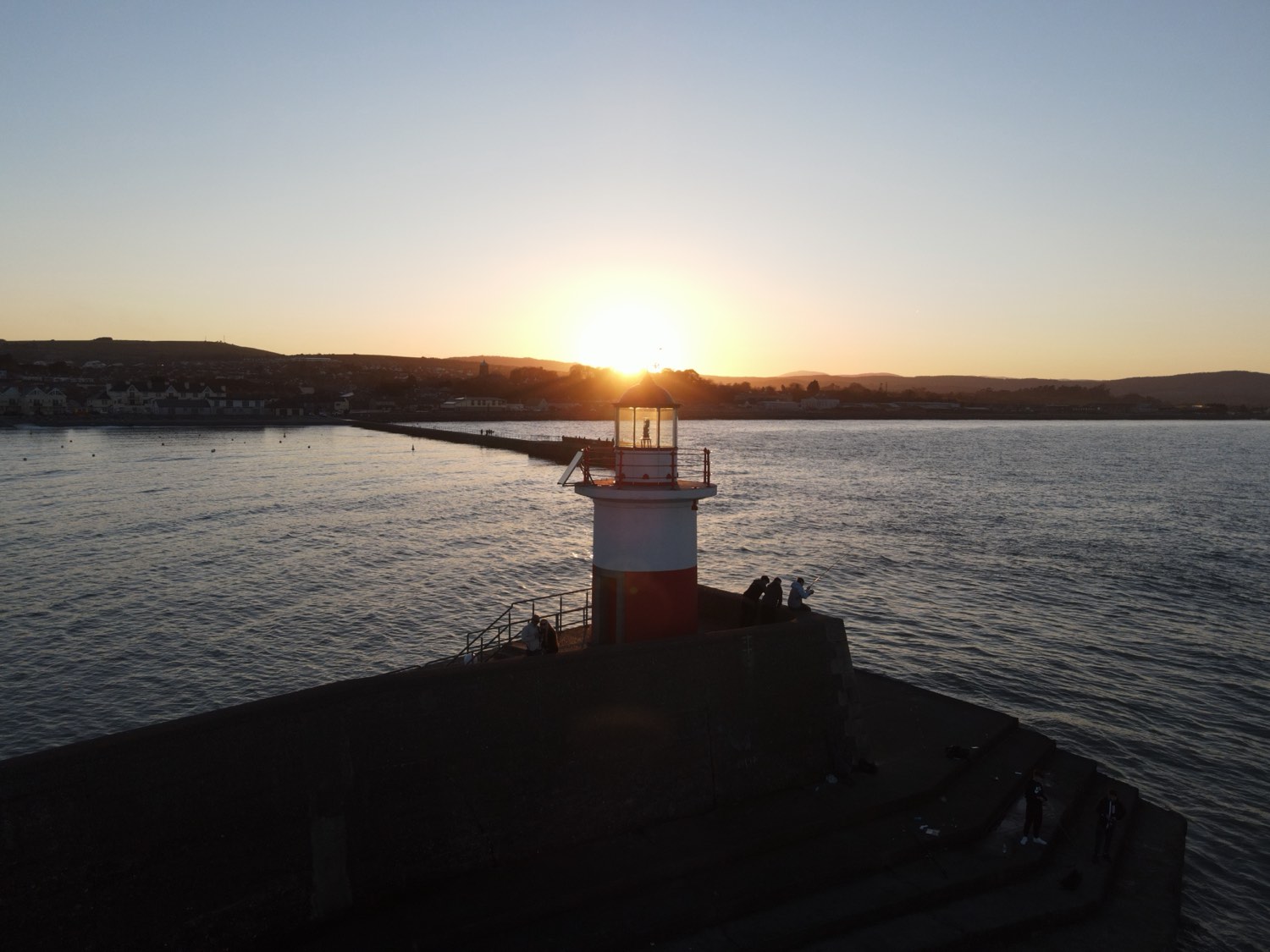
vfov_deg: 56.8
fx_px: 881
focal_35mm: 24
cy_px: 476
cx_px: 635
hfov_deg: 71.6
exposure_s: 1/400
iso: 100
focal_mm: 4.5
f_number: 2.8
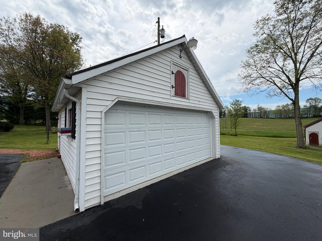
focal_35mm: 14
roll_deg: +2.5
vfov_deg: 85.7
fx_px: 130
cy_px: 120
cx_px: 161
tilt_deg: +0.8
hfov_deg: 102.1
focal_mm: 2.22
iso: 25
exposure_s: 1/1259
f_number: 2.2
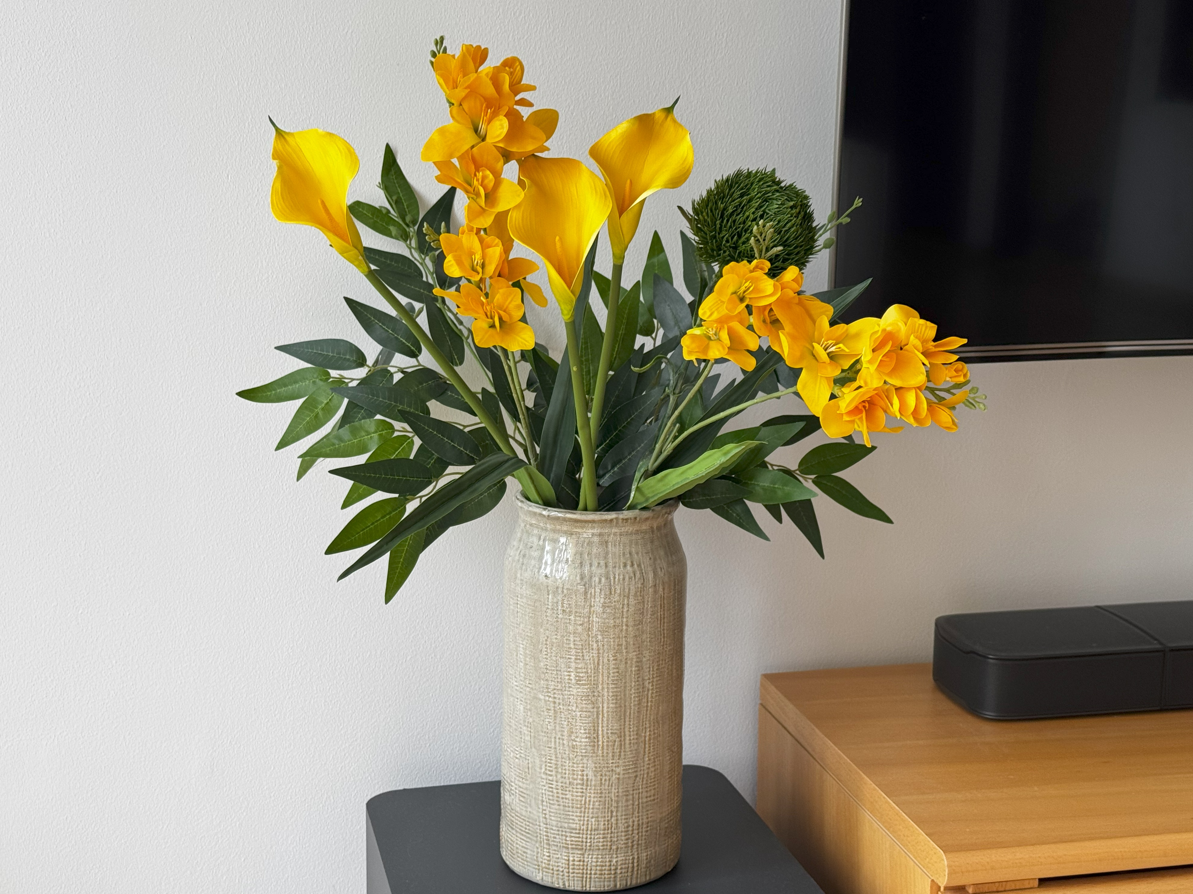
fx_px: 1689
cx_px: 594
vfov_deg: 29.7
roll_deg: +0.1
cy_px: 446
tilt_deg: -11.3
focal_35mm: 49
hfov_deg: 38.9
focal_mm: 6.76
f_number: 1.78
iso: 100
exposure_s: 1/91
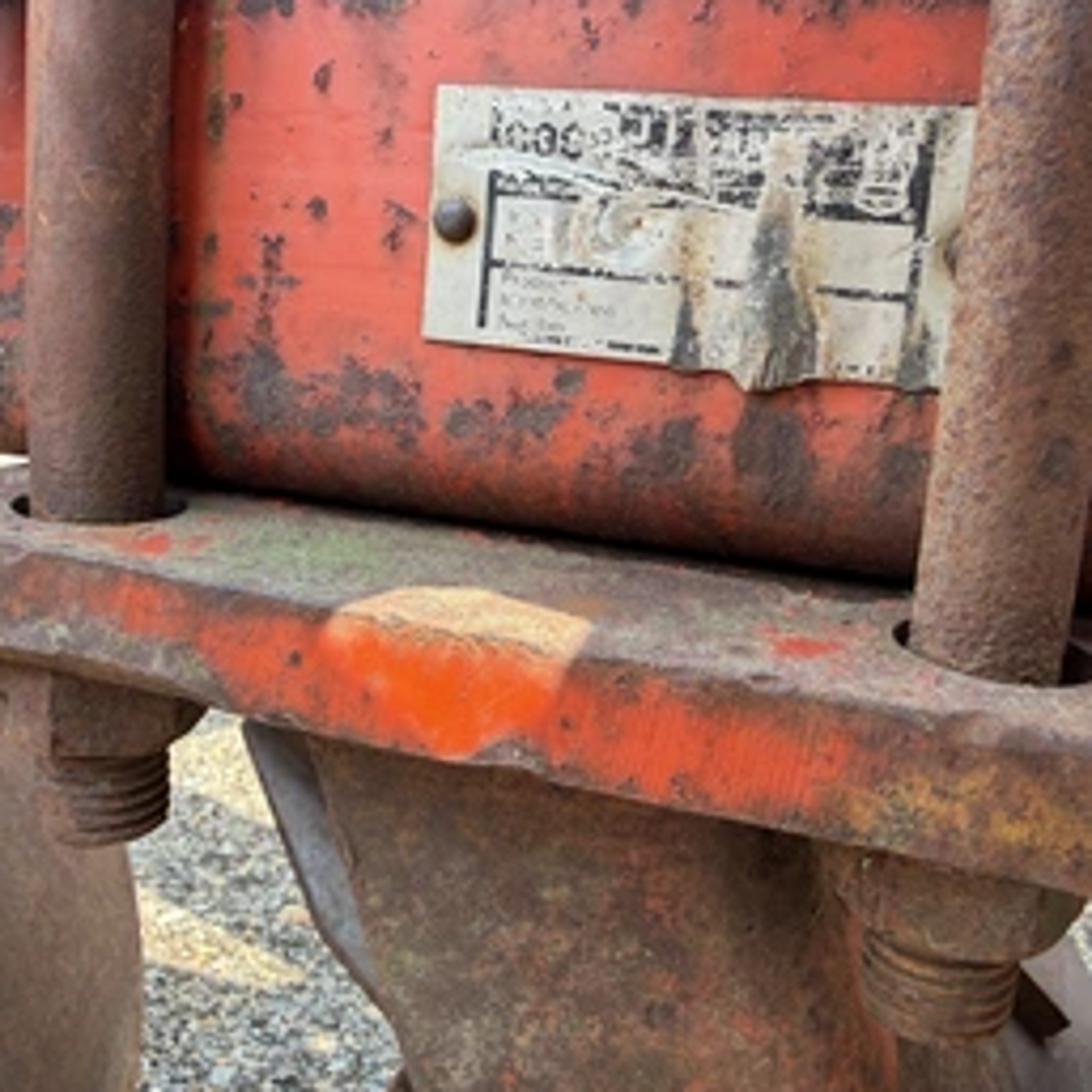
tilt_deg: -9.7
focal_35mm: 33
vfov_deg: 49.7
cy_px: 497
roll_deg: -2.6
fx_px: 1178
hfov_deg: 49.4
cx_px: 667
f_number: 2.2
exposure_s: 1/121
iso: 50
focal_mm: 2.22
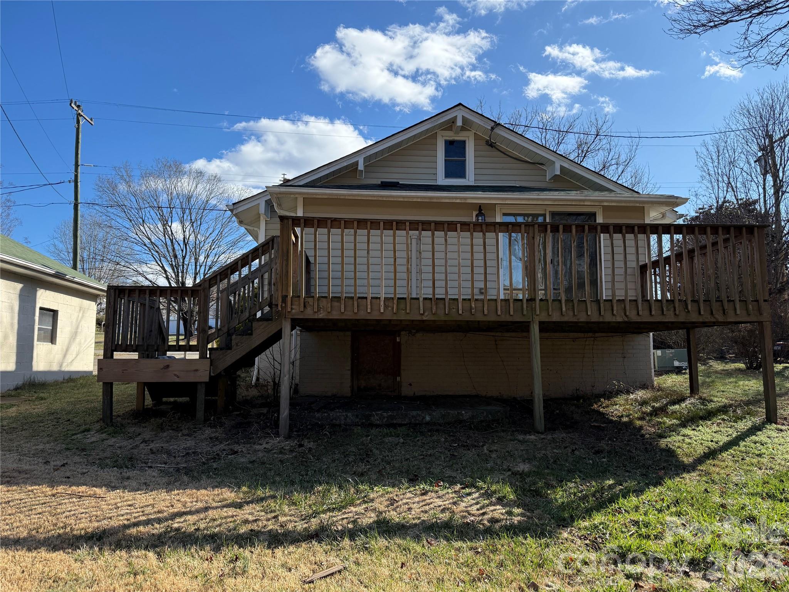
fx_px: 547
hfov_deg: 71.6
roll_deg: +0.0
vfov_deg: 56.8
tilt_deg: +6.1
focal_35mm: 24
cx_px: 394
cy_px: 296
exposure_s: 1/3759
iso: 100
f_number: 1.78
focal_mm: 6.76
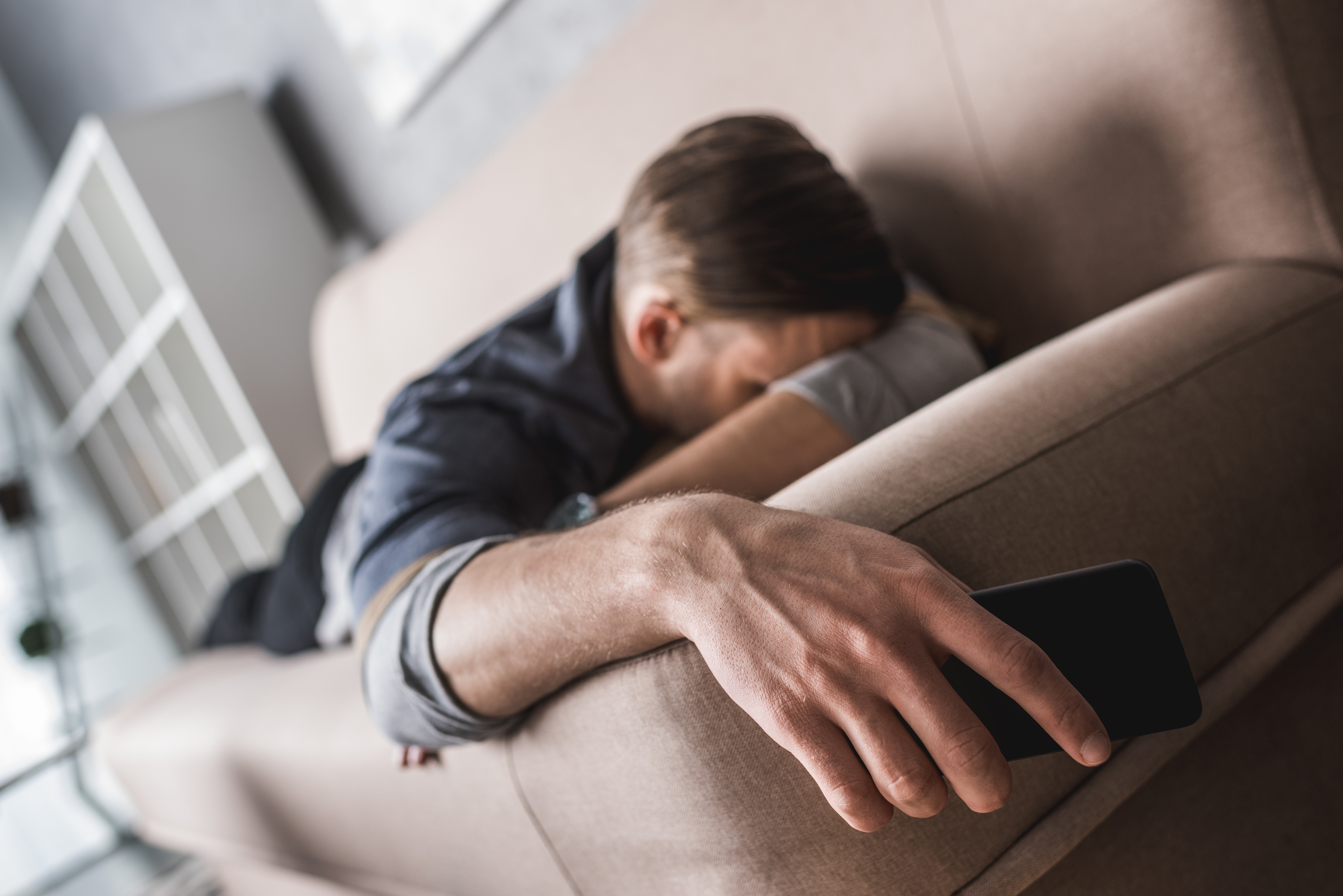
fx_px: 1306
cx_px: 672
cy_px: 448
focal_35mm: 35
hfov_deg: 54.4
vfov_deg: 37.9
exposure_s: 1/100
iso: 320
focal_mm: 35
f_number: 3.2
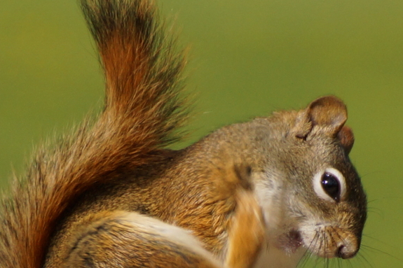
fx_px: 7296
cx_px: 180
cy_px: 175
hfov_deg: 3.2
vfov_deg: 2.1
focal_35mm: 652
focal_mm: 250
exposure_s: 1/400
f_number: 6.3
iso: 200
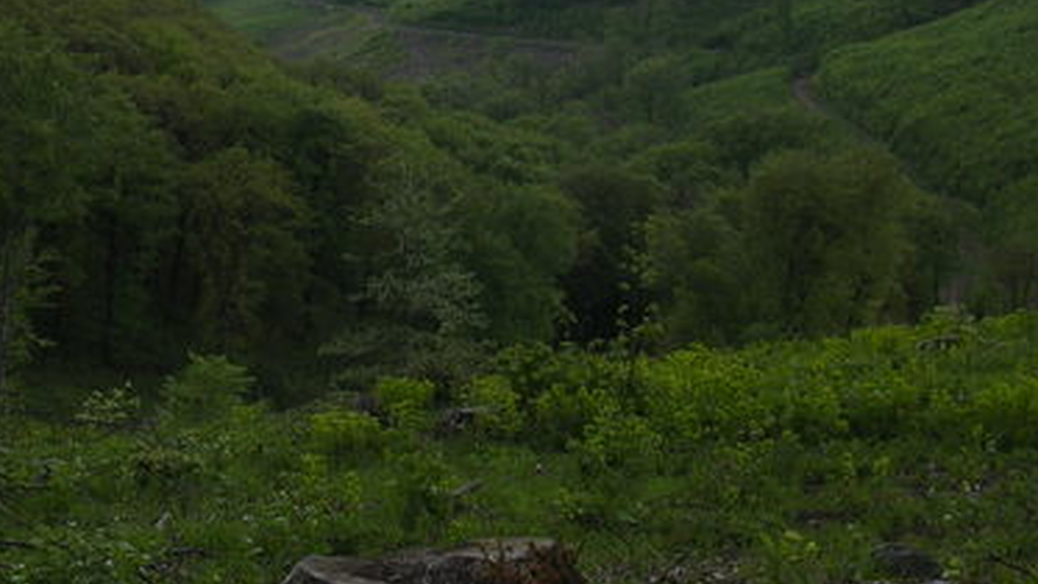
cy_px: 75
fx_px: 1955
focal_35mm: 71
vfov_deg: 16.8
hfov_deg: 29.7
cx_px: 470
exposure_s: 1/474
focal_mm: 5.8
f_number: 2.8
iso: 100
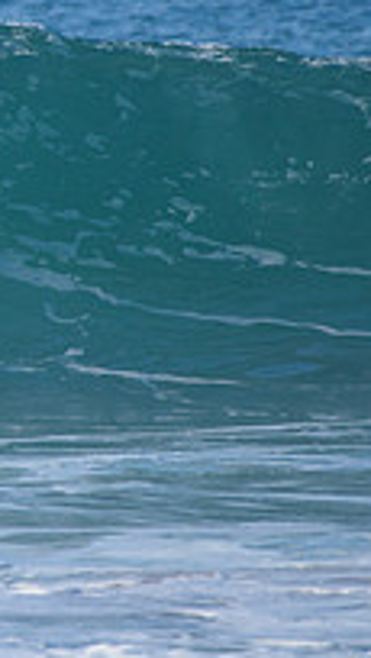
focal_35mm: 1540
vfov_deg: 1.4
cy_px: 189
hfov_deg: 0.8
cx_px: -368
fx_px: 26888
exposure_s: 1/2000
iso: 320
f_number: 5.6
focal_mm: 500
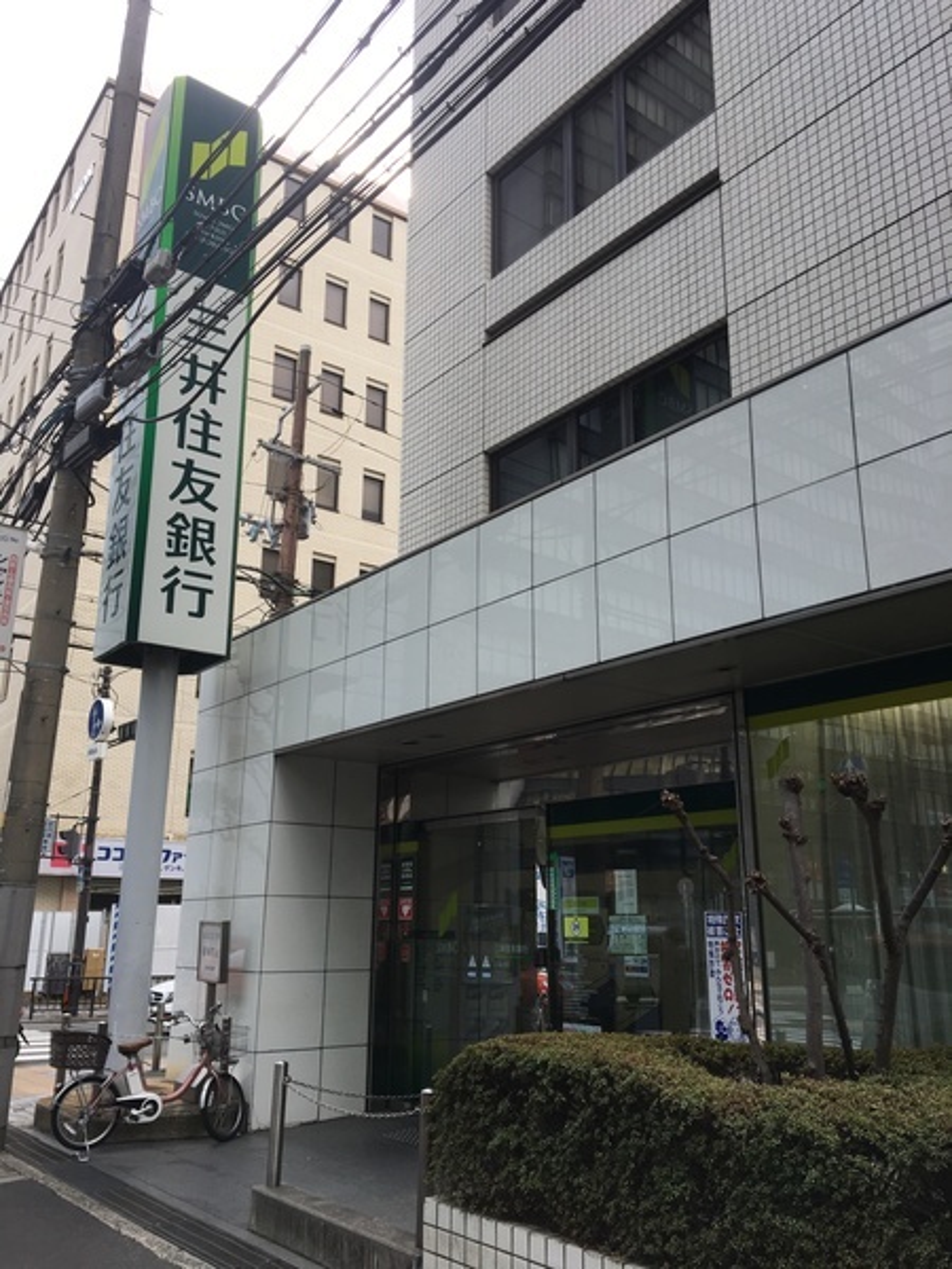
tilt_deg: +15.8
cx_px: 476
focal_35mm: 29
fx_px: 1063
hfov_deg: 48.2
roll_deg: -0.1
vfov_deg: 61.7
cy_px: 634
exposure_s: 1/304
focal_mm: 4.15
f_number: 2.2
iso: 25
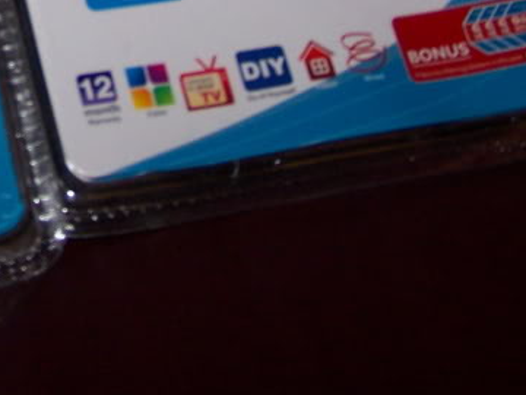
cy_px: -129
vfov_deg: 13.2
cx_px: -6
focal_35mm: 108
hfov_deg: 17.8
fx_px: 1641
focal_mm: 6.3
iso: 140
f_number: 2.8
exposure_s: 1/60
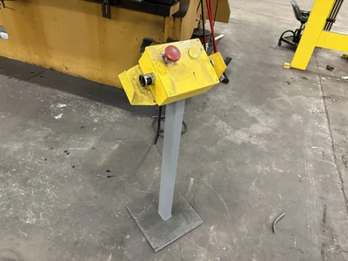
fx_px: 261
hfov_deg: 67.3
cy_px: 130
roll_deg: -6.5
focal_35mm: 26
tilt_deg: -37.0
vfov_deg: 53.1
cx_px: 174
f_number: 1.6
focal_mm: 5.96
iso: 500
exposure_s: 1/60
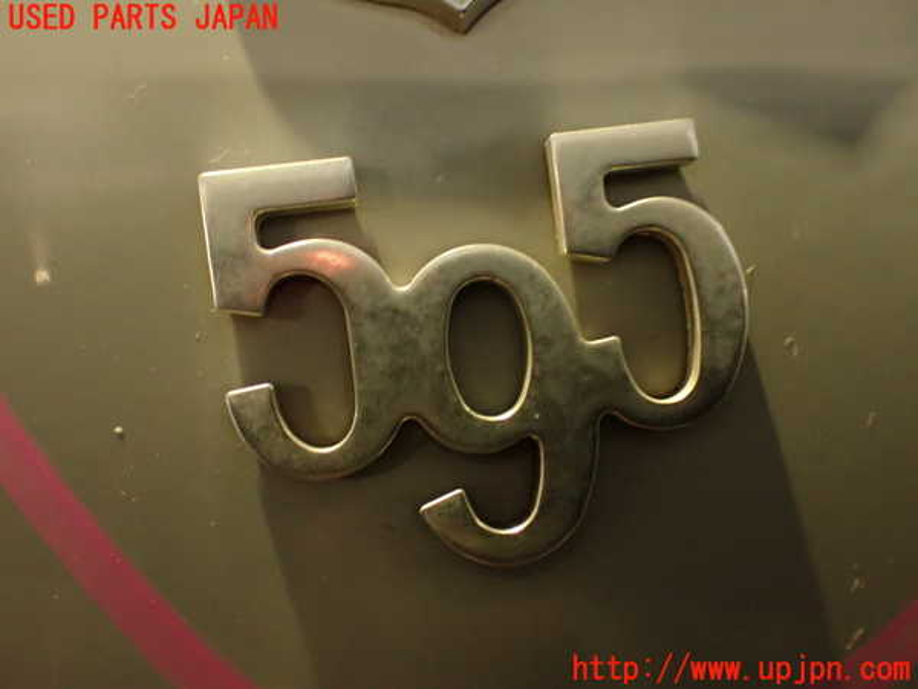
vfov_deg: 39.7
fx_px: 955
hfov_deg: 51.4
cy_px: 344
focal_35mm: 36
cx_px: 459
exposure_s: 1/30
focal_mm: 6.37
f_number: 2.5
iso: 800
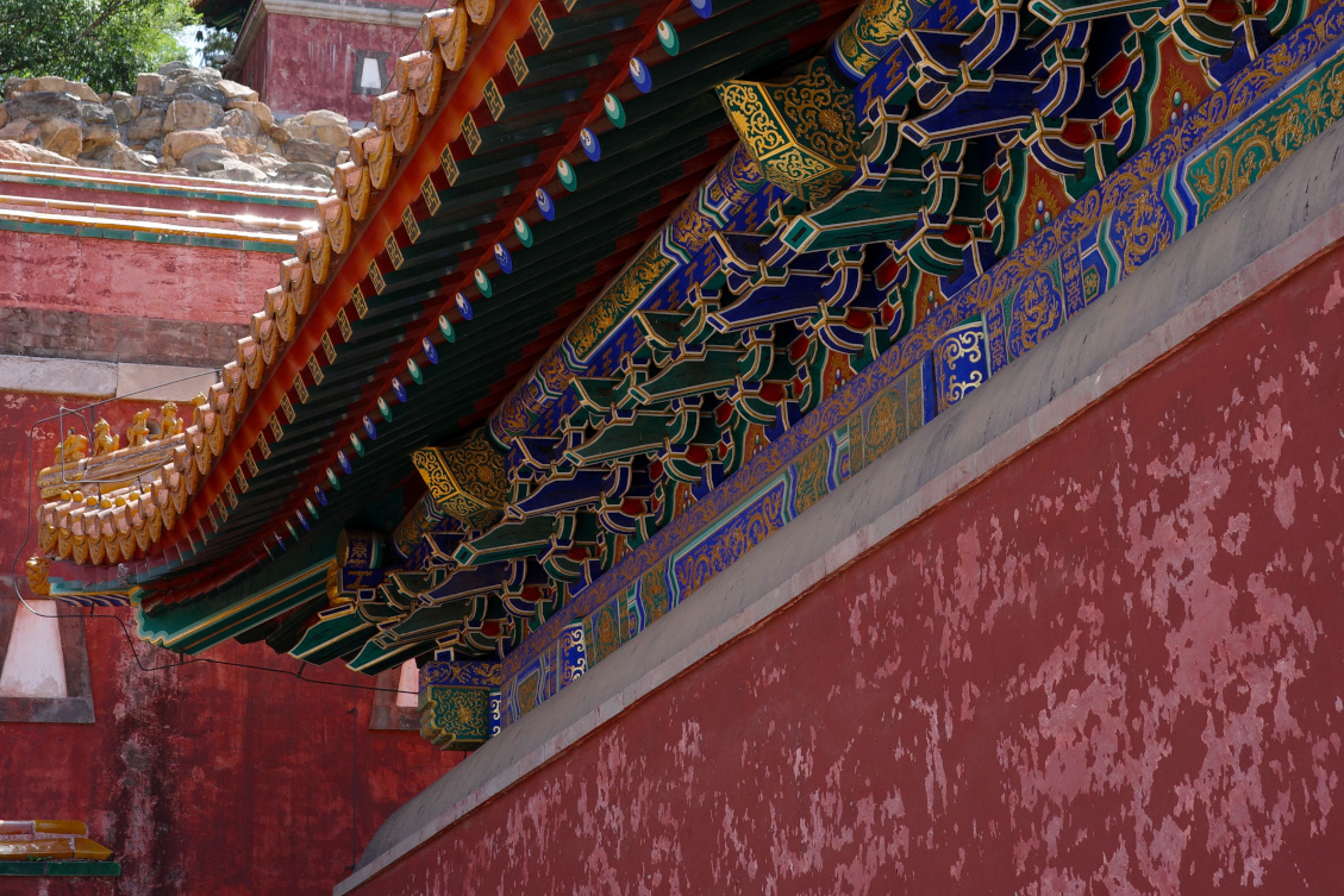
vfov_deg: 19.8
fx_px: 2539
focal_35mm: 68
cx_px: 704
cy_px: 152
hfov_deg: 29.6
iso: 200
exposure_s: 1/400
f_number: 5
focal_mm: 26
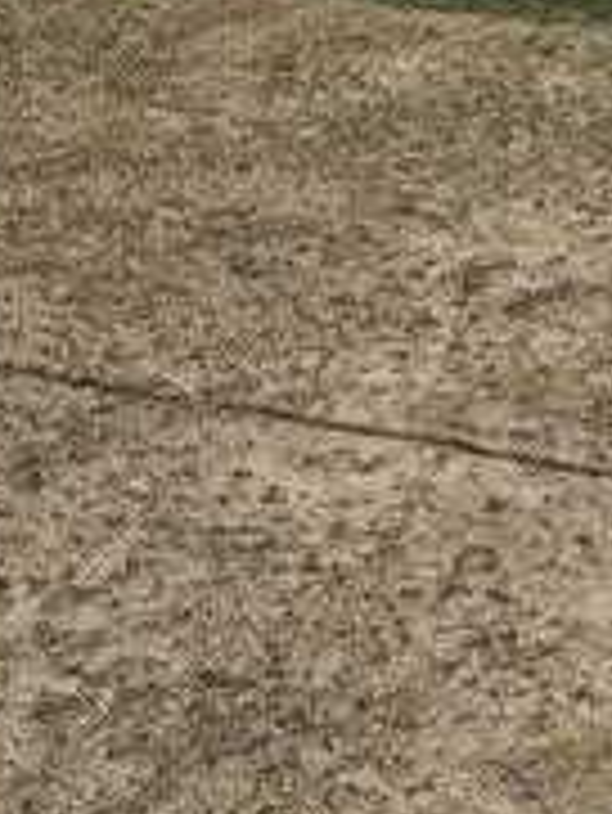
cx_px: 652
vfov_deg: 22.2
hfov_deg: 16.9
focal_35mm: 85
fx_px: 2001
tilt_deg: -11.2
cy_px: 9
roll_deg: +3.2
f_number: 1.78
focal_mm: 6.76
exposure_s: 1/9009
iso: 80
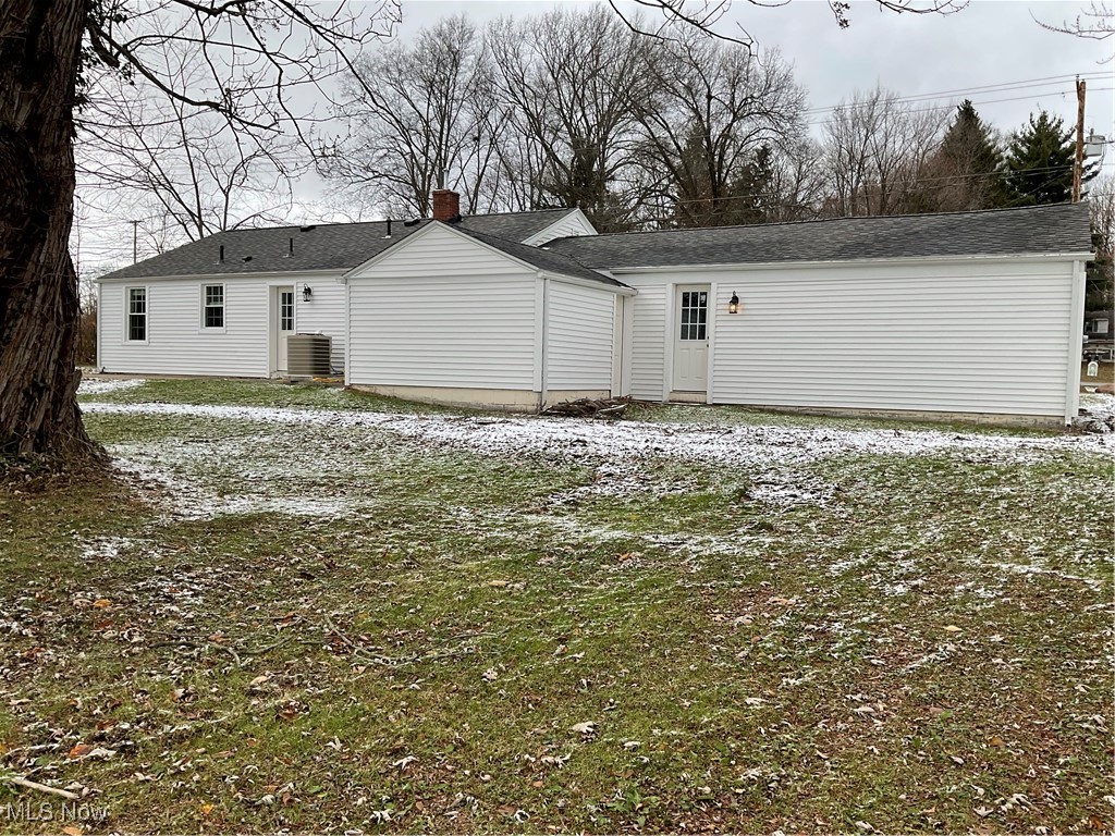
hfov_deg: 61.7
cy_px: 418
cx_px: 558
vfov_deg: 48.2
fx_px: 934
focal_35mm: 29
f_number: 1.8
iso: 16
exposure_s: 1/425
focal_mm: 3
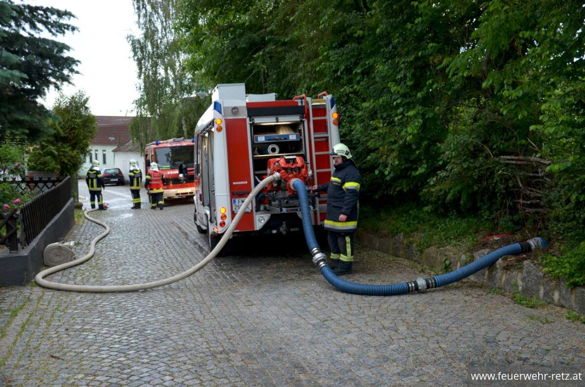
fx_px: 632
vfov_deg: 34.0
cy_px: 194
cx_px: 292
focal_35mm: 39
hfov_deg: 49.7
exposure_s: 1/80
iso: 400
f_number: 4.5
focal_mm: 26
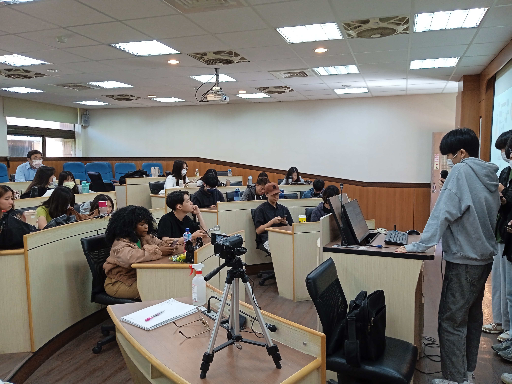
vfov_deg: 49.7
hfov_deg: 63.4
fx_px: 414
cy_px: 192
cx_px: 256
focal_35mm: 28
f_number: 2.2
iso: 155
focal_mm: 3.43
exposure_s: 1/30
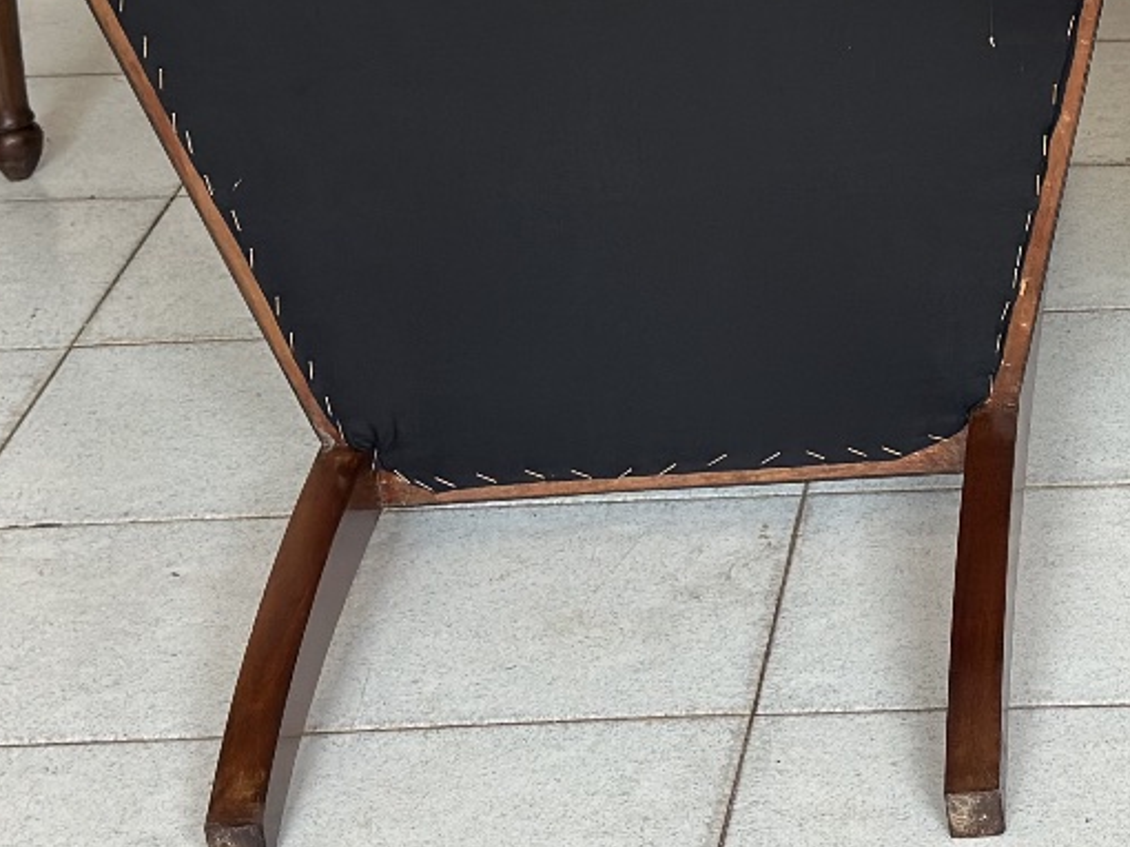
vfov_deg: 13.1
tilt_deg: -23.6
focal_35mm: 113
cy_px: 295
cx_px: 1261
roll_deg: +2.5
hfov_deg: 16.8
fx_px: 3687
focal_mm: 6.86
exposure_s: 1/60
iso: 125
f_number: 1.78
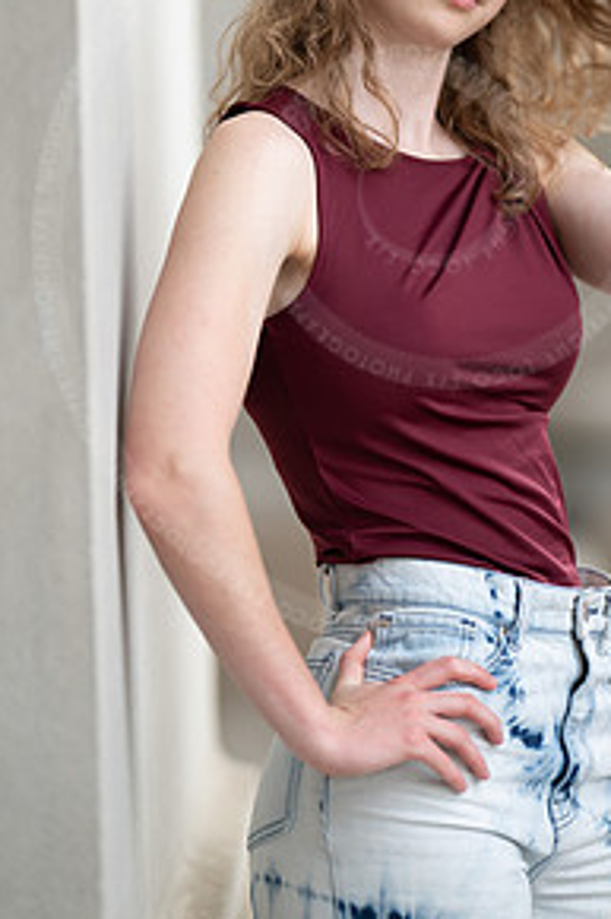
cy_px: 254
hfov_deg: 10.4
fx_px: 3364
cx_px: 459
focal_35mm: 132
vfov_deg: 15.5
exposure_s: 1/640
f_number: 1.2
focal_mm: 85
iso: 100
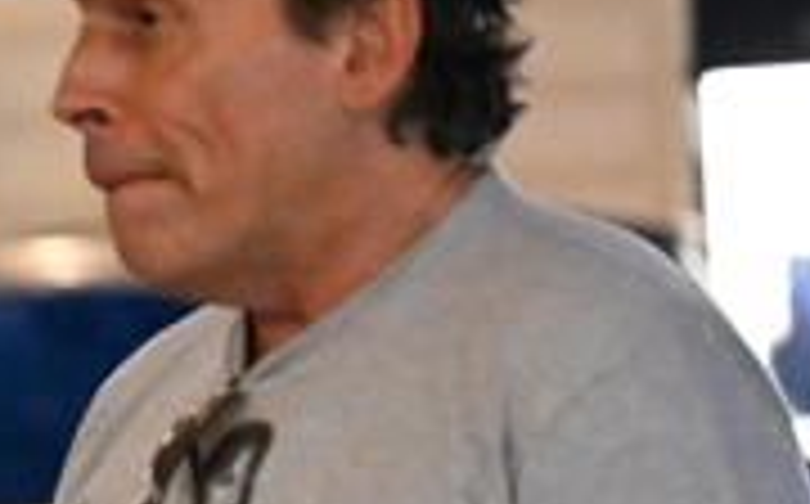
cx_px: -518
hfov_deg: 7.5
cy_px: 639
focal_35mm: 274
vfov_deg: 4.8
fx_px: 6041
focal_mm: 70
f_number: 2.8
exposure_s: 1/400
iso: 32000
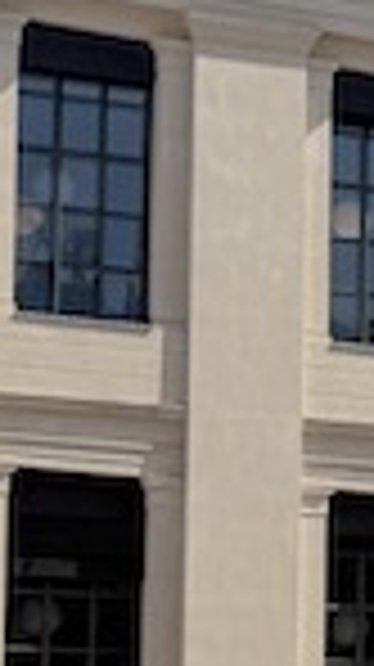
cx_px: 1703
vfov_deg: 11.8
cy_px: 554
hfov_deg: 5.5
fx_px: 3198
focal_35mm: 181
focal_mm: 6.76
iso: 80
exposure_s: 1/10417
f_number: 1.78
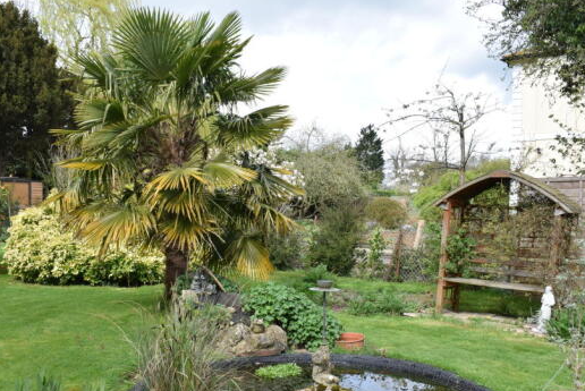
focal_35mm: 38
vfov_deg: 34.9
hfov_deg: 50.6
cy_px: 243
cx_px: 277
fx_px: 618
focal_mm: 20
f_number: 11
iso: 800
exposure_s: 1/500
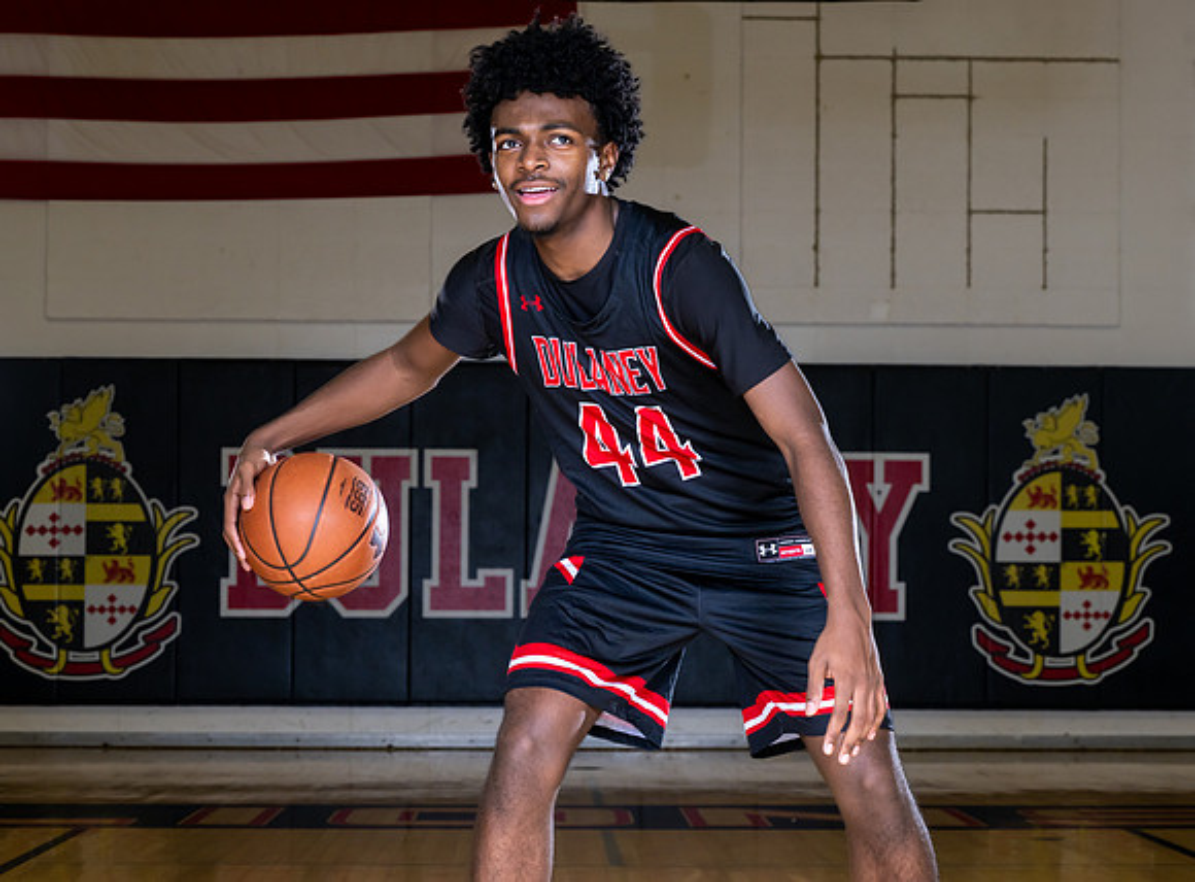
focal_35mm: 85
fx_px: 2922
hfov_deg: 23.1
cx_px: 648
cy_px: 477
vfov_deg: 17.2
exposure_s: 1/100
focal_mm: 70
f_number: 7.1
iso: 400
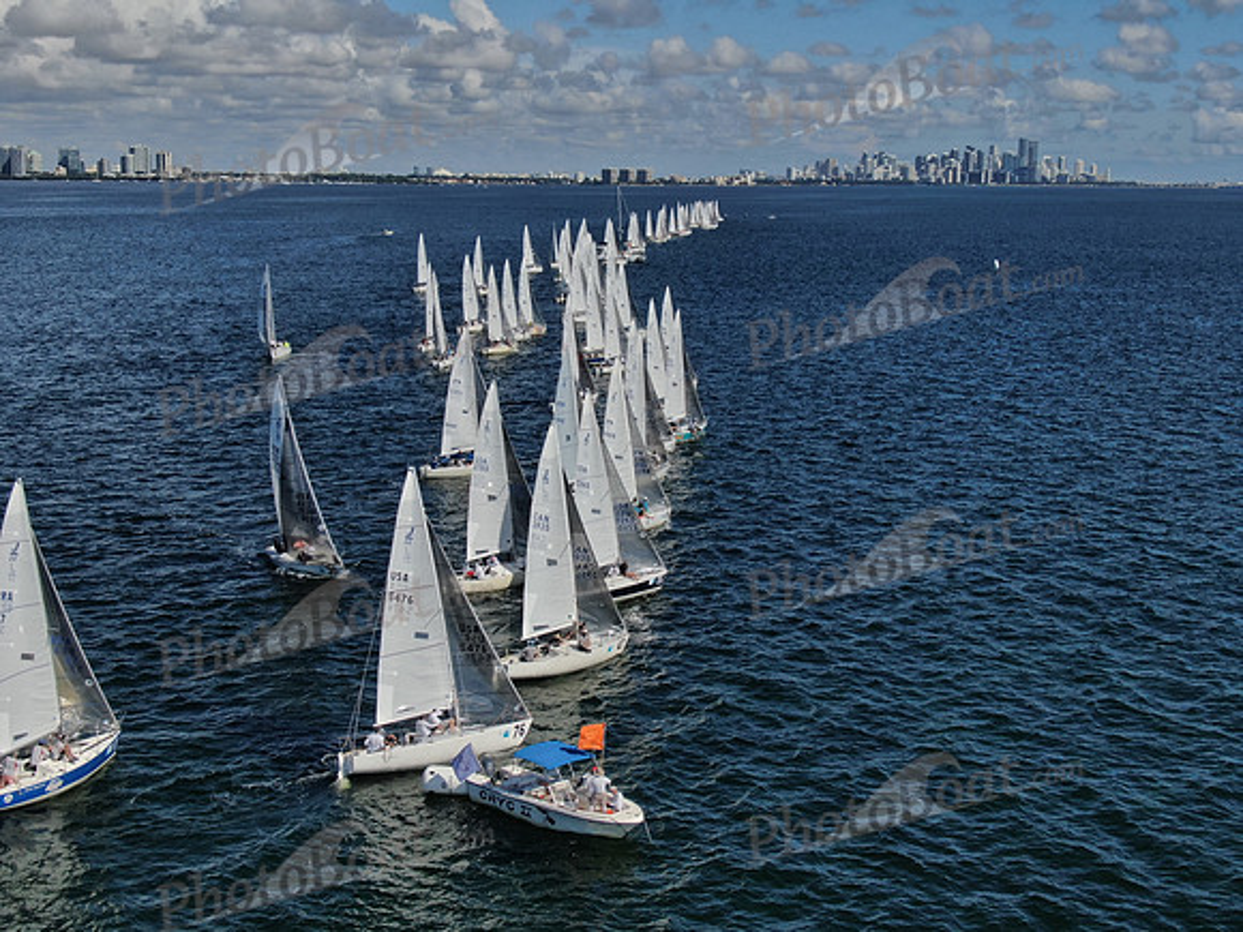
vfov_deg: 30.3
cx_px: 622
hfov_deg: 39.7
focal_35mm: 48
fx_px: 1724
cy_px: 466
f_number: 3.8
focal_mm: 8.6
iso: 100
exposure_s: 1/2000
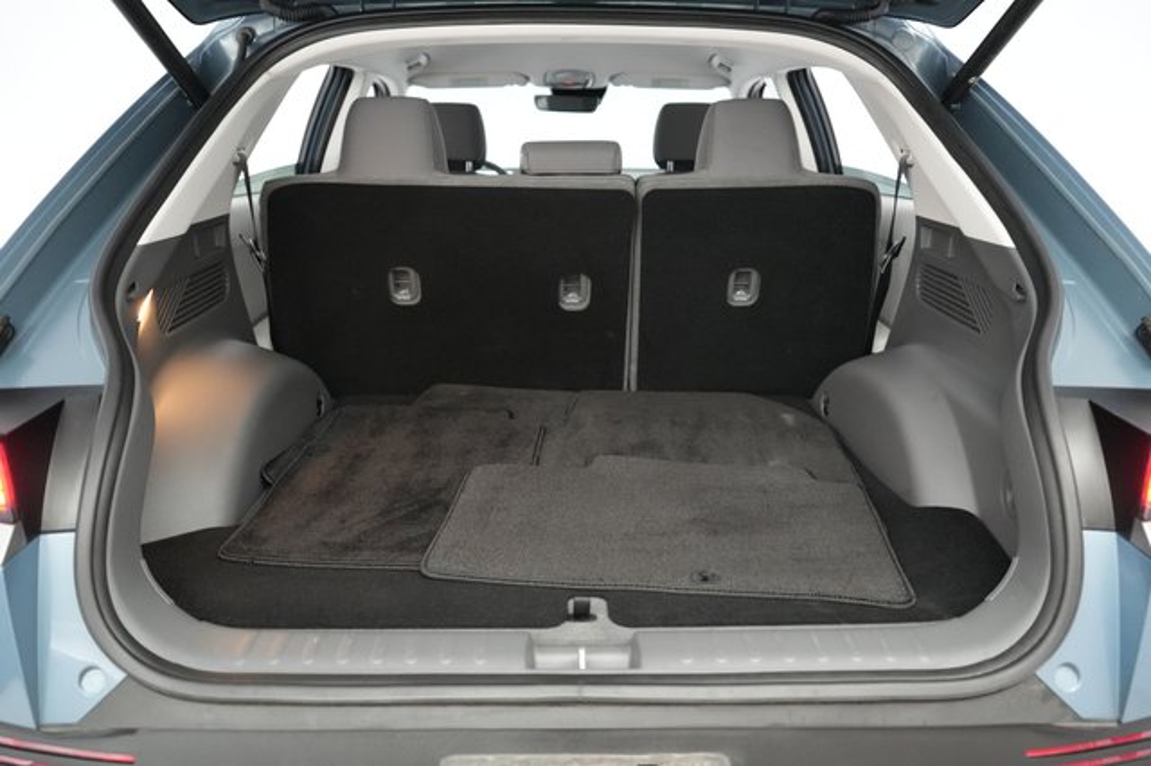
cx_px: 576
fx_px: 863
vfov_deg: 47.9
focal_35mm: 27
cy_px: 383
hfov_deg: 67.4
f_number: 2.8
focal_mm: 27
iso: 6400
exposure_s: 1/160
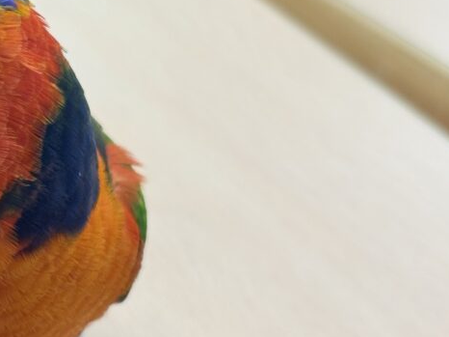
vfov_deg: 11.1
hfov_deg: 14.2
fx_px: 1737
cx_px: -102
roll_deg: -6.5
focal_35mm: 134
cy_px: 173
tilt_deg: -30.5
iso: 50
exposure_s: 1/100
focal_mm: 5.96
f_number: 1.6
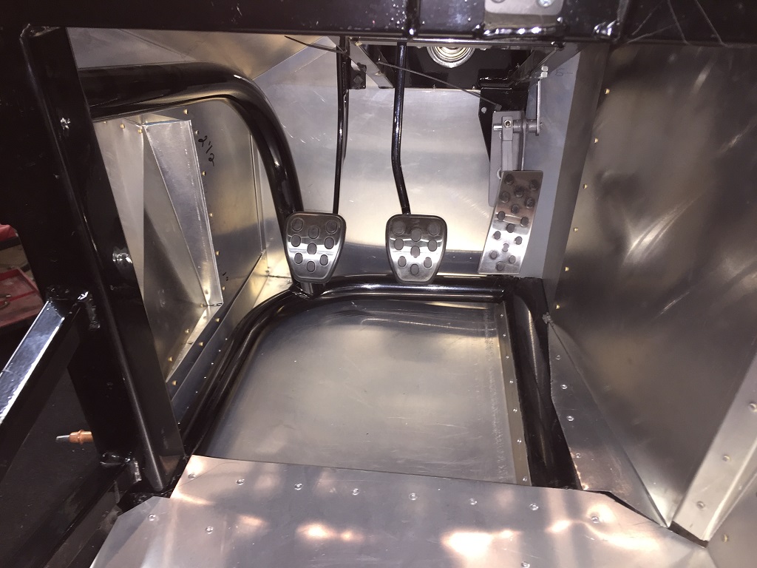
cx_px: 378
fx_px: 634
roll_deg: -1.0
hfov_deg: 61.7
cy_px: 284
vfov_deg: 48.2
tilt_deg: -29.8
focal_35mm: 29
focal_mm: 4.15
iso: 80
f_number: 2.2
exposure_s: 1/16
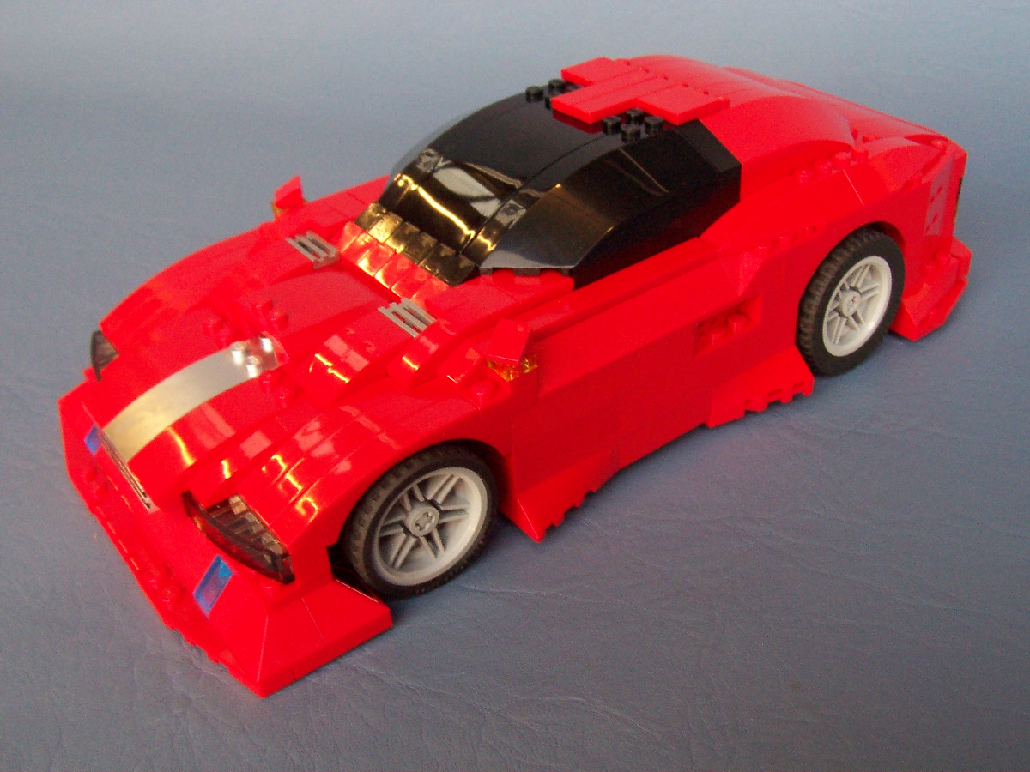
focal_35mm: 37
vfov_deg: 38.7
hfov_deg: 50.1
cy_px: 386
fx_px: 1101
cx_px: 515
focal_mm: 5.6
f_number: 2.8
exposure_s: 1/30
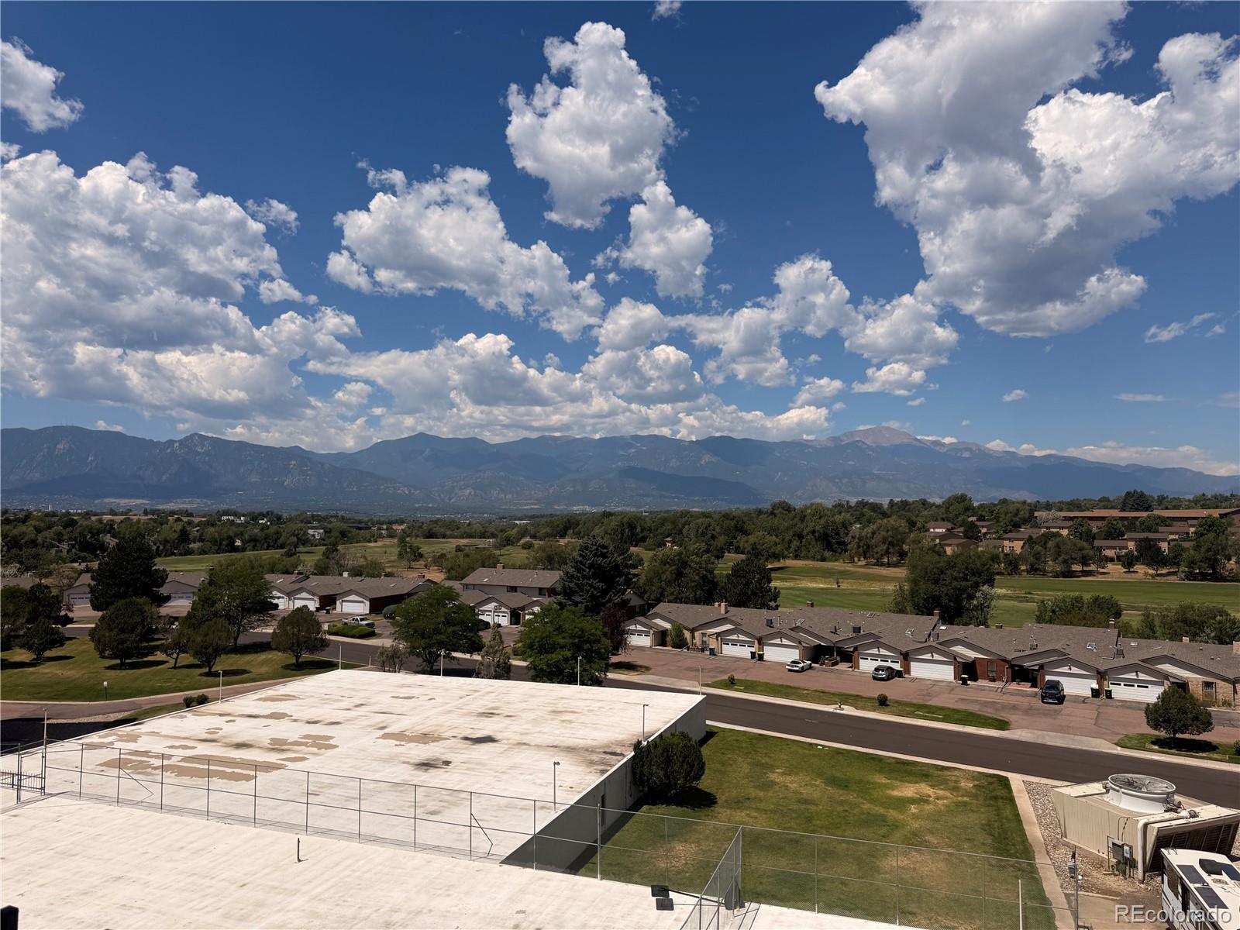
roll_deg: -0.7
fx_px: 860
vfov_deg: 56.8
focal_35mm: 24
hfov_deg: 71.6
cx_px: 620
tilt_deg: +3.1
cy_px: 465
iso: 80
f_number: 1.78
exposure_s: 1/11905
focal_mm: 6.76
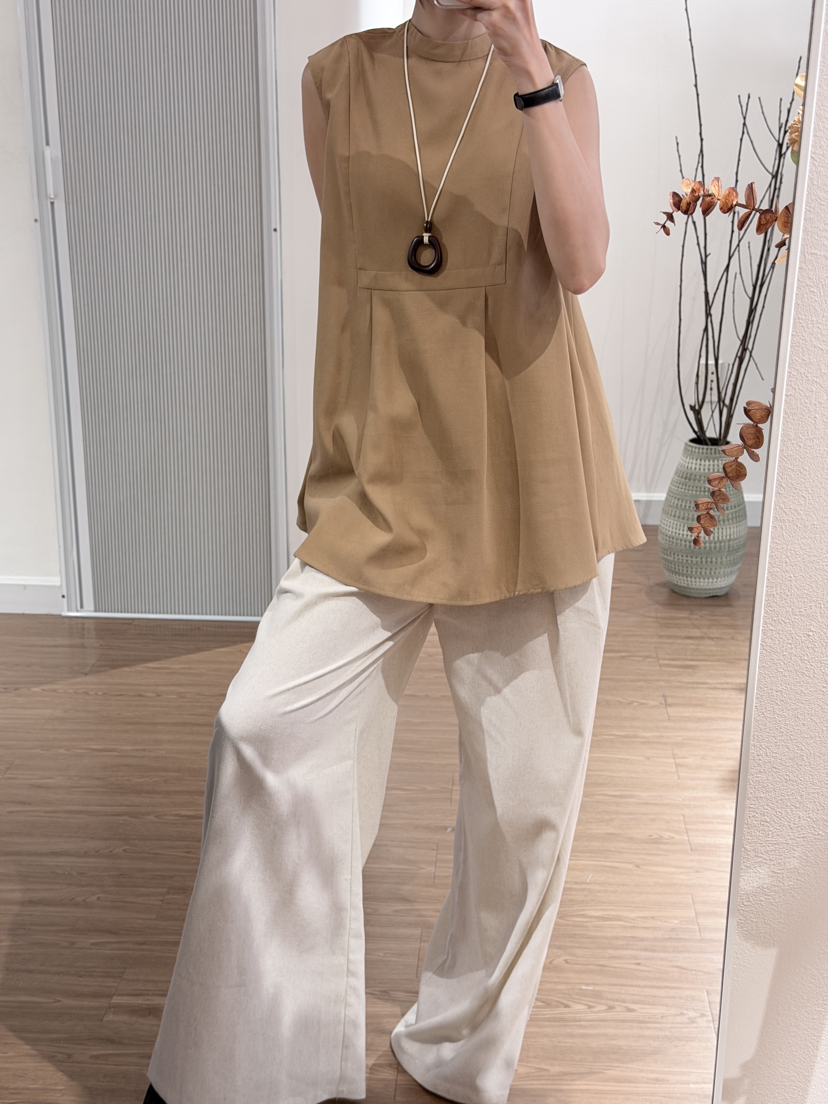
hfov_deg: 30.3
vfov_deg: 39.7
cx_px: 414
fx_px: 1531
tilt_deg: -29.1
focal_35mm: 48
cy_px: 552
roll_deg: +0.3
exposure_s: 1/50
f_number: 1.78
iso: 200
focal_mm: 6.76
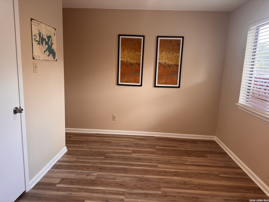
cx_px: 134
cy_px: 101
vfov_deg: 56.8
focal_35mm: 24
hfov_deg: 71.6
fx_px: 187
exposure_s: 1/120
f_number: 1.78
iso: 200
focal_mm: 6.76
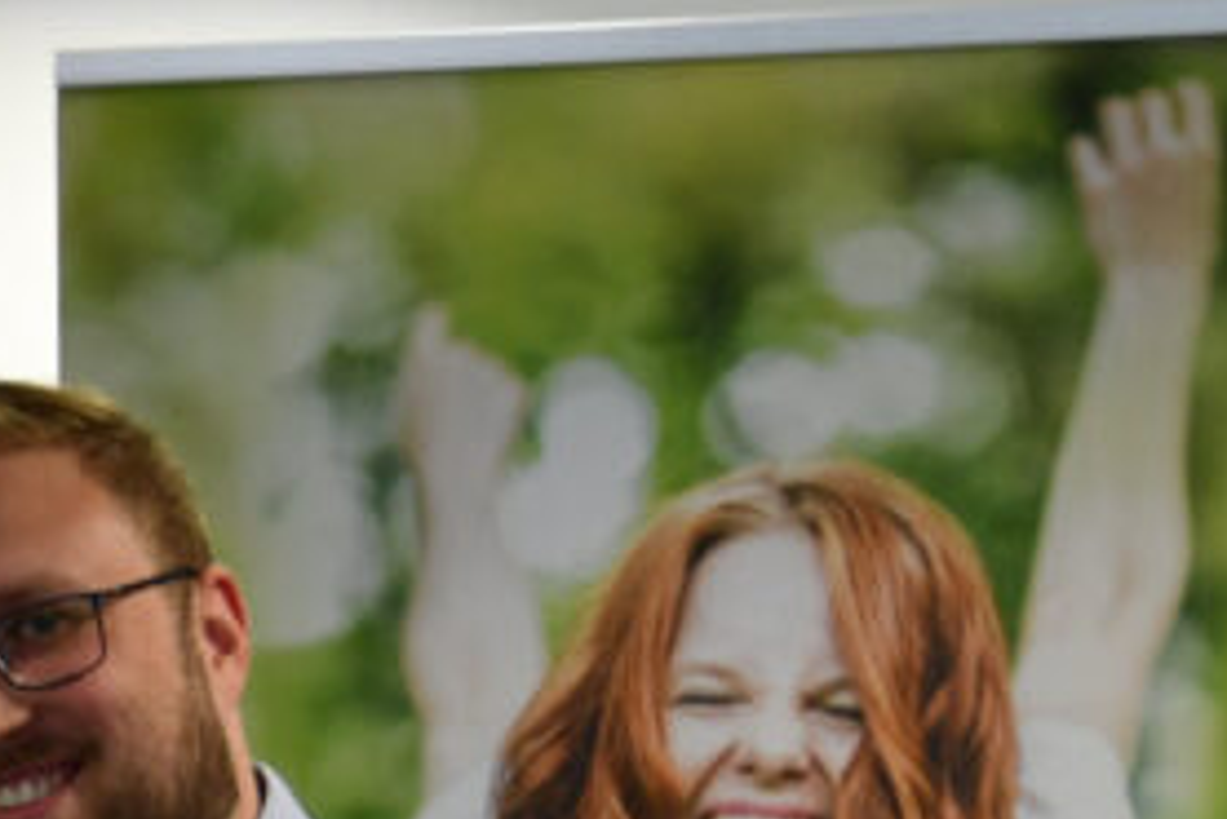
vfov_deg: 8.4
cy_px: 1388
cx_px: -842
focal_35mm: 159
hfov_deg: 12.1
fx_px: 5422
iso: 320
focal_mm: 29
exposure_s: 1/125
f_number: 2.8
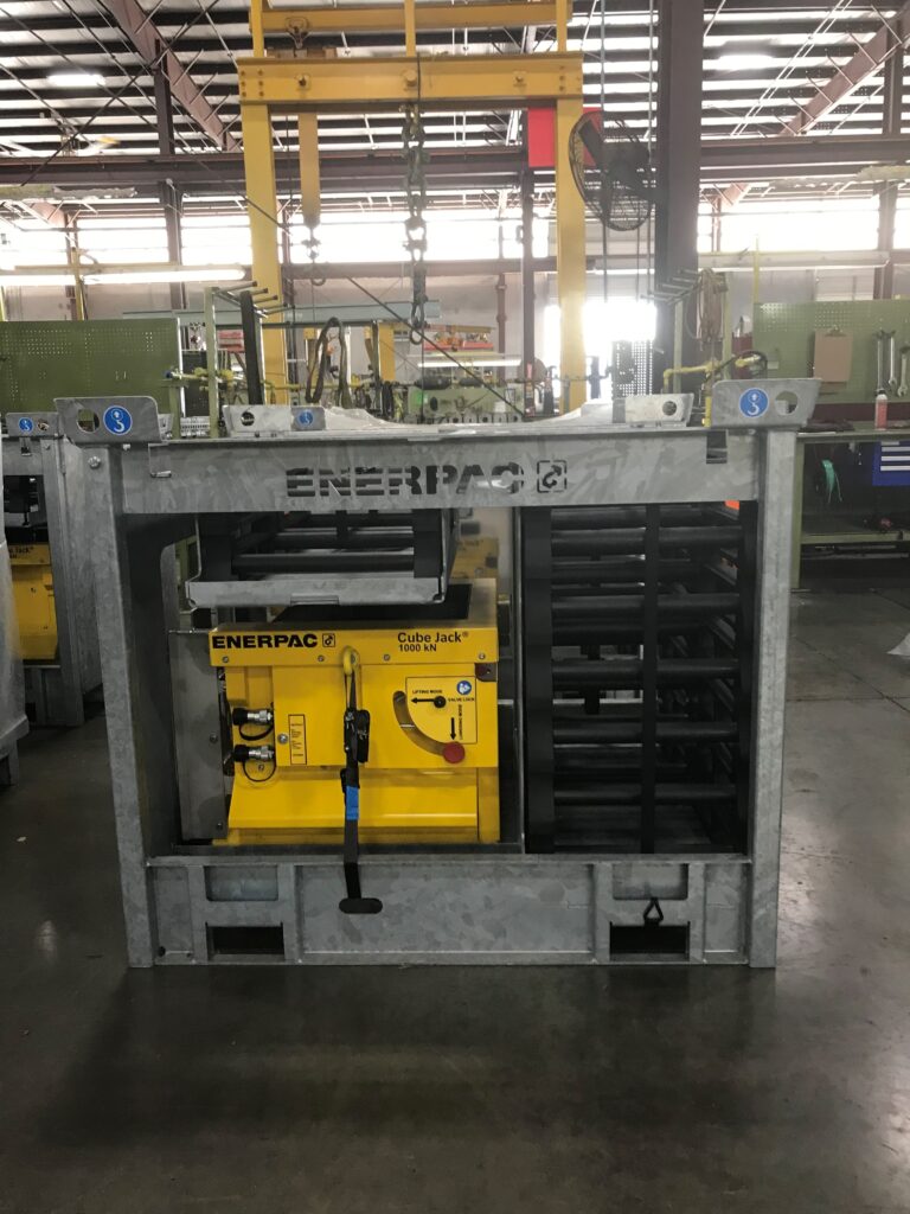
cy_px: 607
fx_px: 981
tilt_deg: -9.2
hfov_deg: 49.7
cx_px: 455
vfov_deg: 63.4
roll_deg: +1.5
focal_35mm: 28
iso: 40
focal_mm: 3.99
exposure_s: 1/24
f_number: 1.8
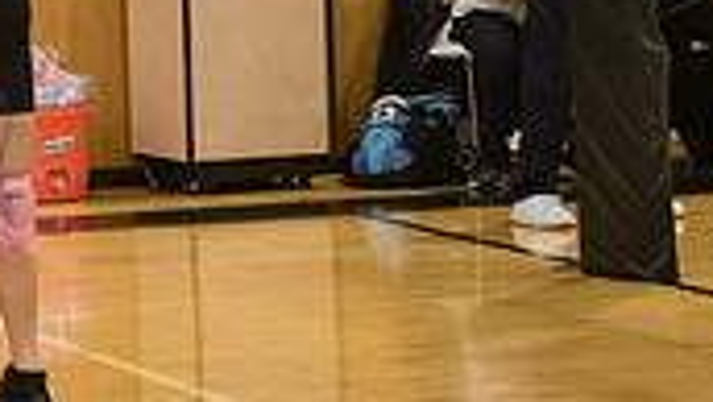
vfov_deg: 4.3
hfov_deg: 7.6
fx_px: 5335
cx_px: -12
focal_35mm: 282
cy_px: -251
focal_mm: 80
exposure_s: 1/400
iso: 5000
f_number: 3.2
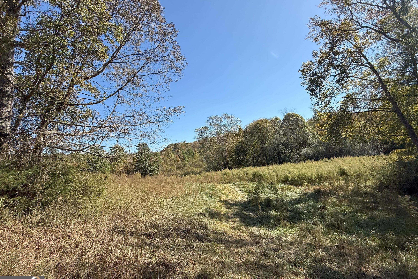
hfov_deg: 100.4
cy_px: 130
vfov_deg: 77.2
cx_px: 211
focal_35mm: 15
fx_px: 174
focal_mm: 2.22
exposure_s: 1/1795
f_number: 2.2
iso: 50
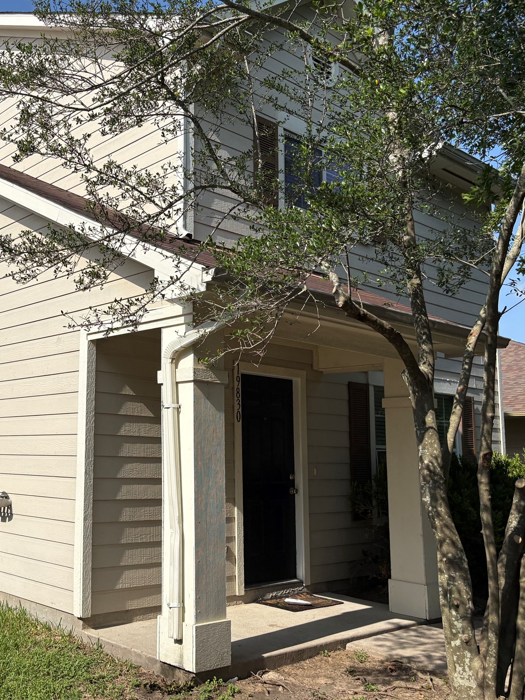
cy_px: 347
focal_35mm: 35
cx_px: 99
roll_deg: -0.5
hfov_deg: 39.0
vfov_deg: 52.6
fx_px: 708
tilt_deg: +9.7
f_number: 1.6
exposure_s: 1/6329
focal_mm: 5.96
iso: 50
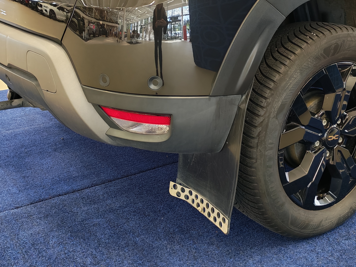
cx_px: 166
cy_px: 90
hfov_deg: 40.4
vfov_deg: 30.7
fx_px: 483
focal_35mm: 47
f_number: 1.9
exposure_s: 1/100
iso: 320
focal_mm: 6.12
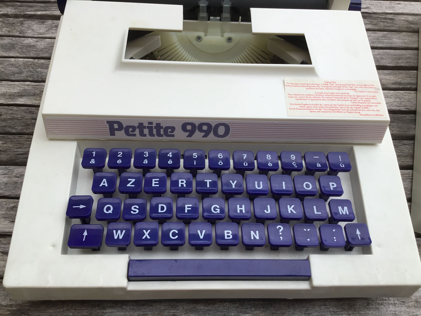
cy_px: 158
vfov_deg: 45.4
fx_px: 377
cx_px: 210
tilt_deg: -54.7
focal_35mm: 31
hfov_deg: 58.4
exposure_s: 1/163
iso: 25
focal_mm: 3.3
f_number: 2.4
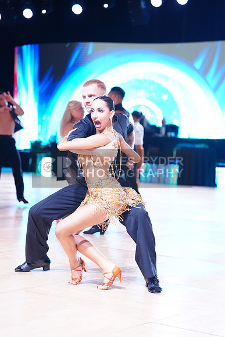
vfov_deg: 25.4
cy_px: 168
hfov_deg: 17.1
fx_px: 749
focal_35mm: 80
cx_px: 112
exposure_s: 1/320
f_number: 2.8
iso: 1600
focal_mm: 80
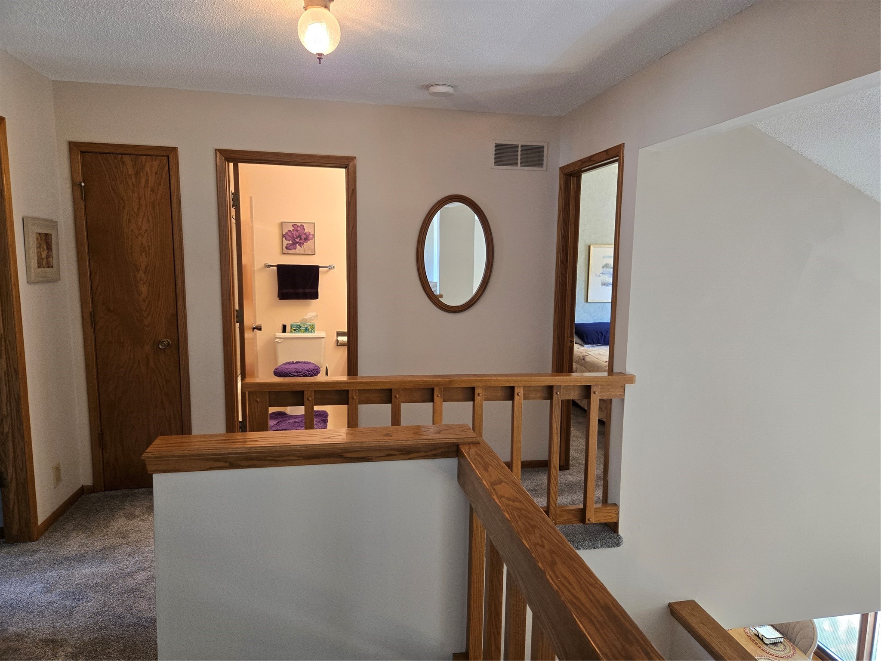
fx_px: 585
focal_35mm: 23
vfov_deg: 58.9
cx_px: 440
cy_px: 330
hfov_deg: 73.9
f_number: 1.8
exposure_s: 1/120
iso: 320
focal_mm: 5.4
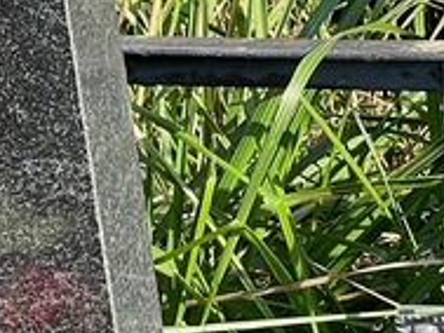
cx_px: -226
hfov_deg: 6.0
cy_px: 291
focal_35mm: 326
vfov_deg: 4.6
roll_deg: +2.7
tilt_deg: -33.5
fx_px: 4184
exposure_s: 1/282
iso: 32
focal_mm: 9
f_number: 2.8
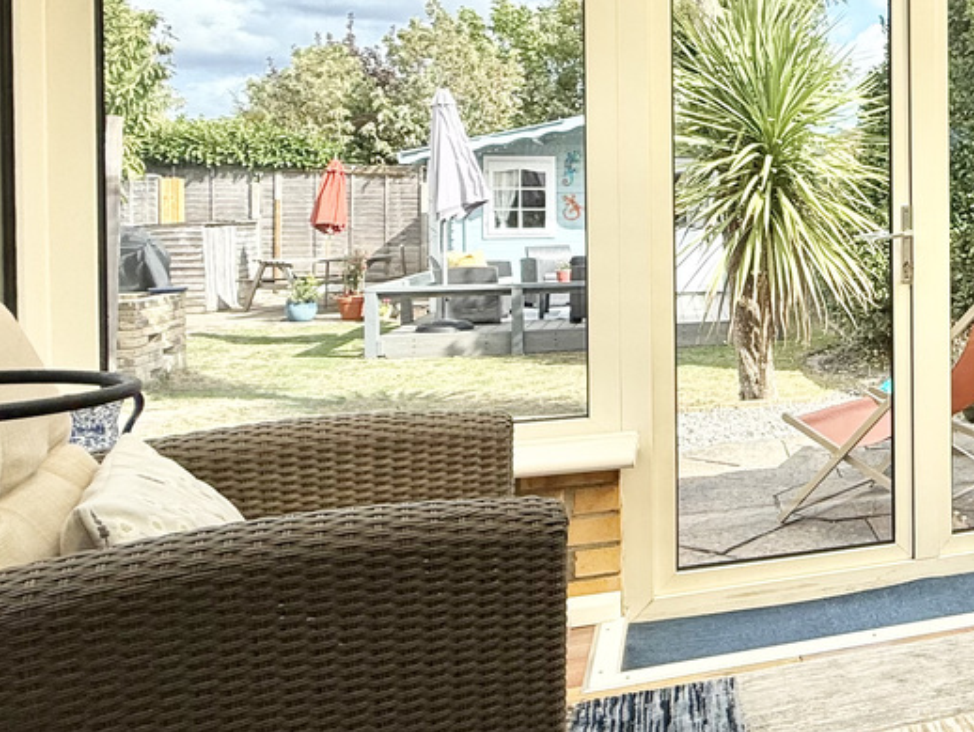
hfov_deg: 39.9
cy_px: 216
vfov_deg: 39.0
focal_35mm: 36
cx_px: 1112
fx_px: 1013
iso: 50
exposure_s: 1/928
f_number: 2.2
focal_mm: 2.22
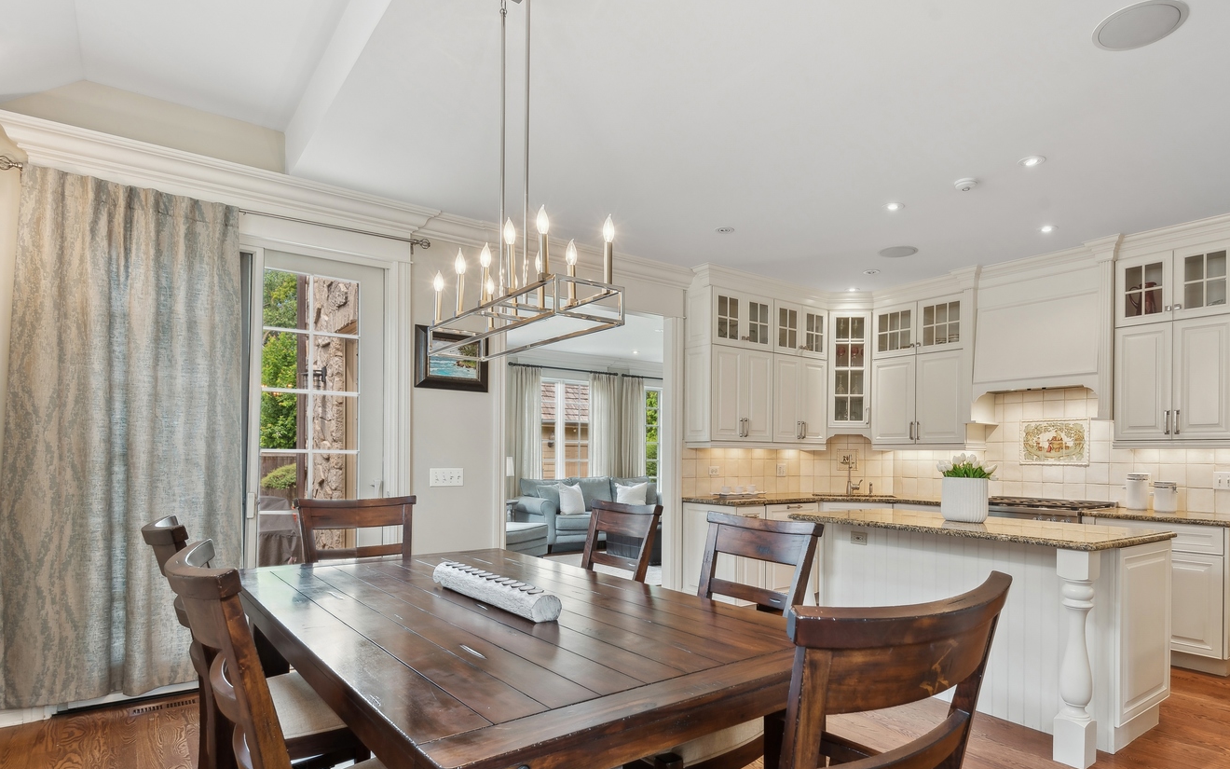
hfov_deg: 84.5
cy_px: 455
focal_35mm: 20
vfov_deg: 59.2
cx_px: 704
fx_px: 670
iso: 200
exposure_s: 1/10
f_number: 9
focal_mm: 16
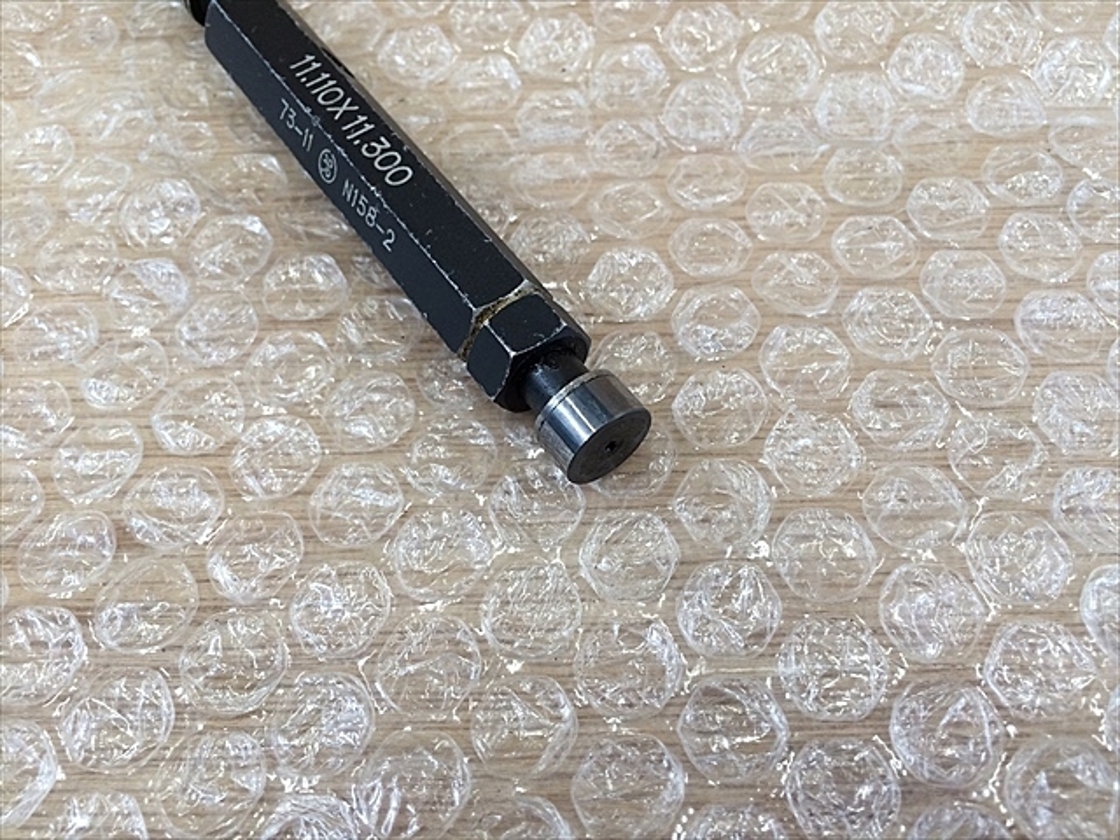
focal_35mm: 29
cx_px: 560
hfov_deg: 61.7
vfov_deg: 48.2
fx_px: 938
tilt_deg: -61.0
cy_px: 420
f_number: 2.2
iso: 40
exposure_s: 1/30
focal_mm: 4.15
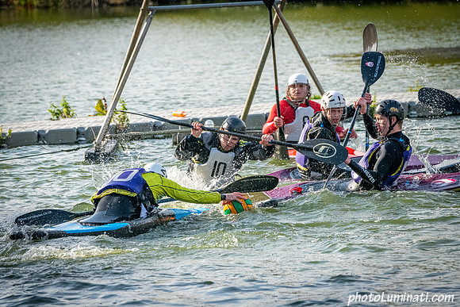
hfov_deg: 6.9
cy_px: 154
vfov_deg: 4.6
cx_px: 230
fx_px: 3834
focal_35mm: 300
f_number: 9
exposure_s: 1/3200
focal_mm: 300
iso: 2500
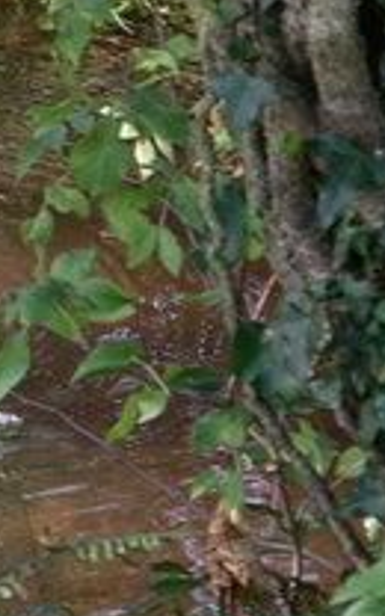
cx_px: -258
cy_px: 190
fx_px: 6396
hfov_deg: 3.4
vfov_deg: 5.5
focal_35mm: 381
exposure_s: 1/125
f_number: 4.4
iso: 200
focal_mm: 32.5
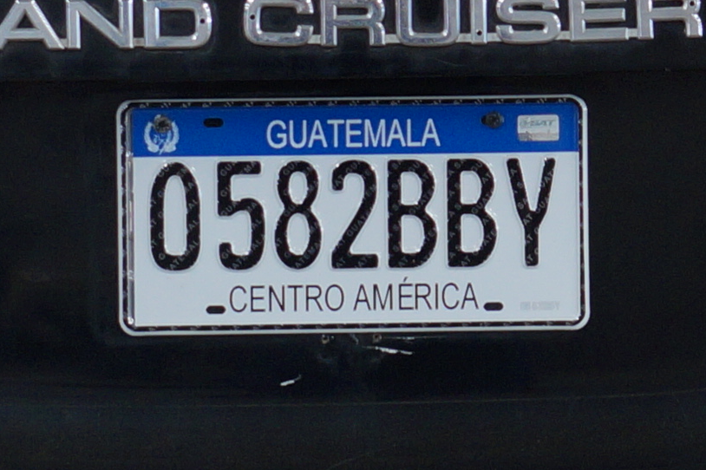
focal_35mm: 201
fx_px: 3940
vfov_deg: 6.8
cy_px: -25
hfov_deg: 10.2
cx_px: 470
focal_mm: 20
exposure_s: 1/80
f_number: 4
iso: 200
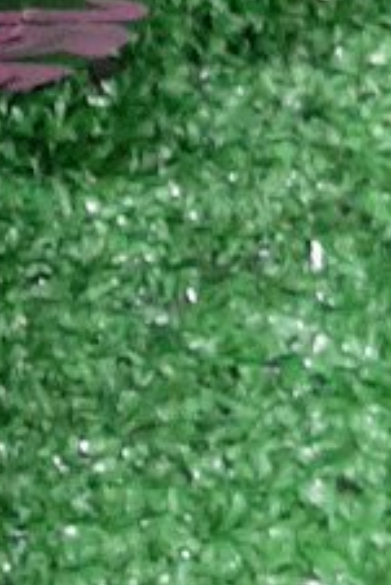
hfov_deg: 7.8
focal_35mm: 172
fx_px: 2798
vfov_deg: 11.8
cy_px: 13
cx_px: -298
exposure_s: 1/25
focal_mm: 3.93
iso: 215
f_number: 1.7
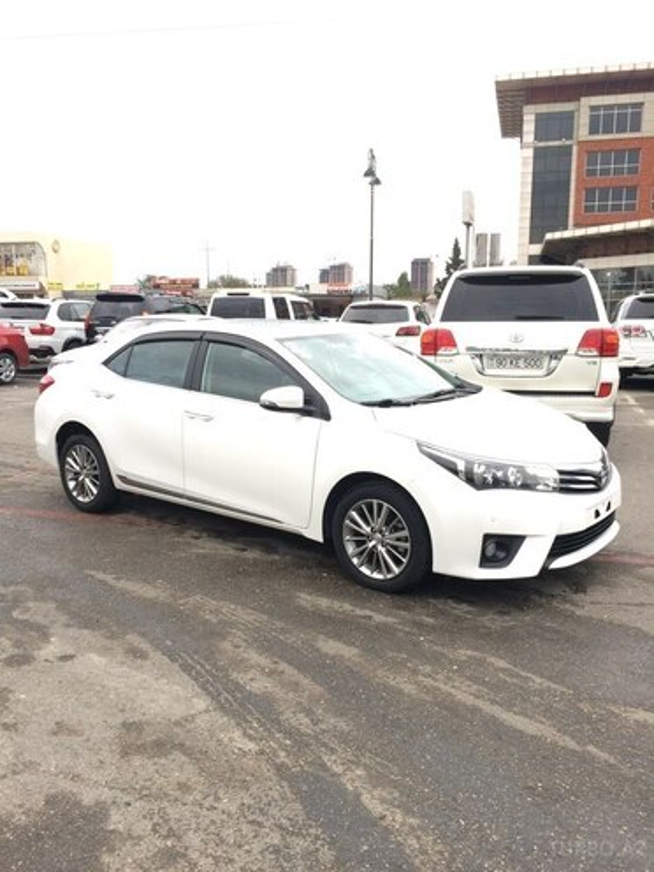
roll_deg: +0.5
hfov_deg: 48.2
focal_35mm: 29
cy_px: 436
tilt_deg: -10.2
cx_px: 327
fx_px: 731
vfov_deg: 61.7
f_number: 2.2
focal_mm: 4.15
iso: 50
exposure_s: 1/33
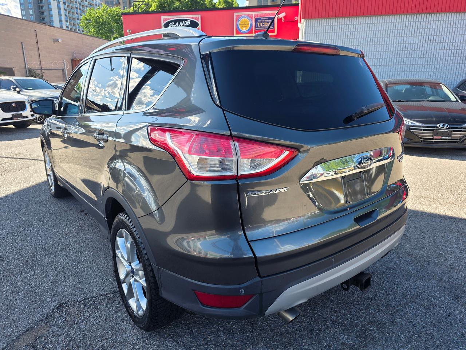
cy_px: 175
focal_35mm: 23
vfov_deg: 58.9
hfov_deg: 73.9
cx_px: 233
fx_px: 310
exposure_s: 1/359
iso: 25
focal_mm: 6.3
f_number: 1.7
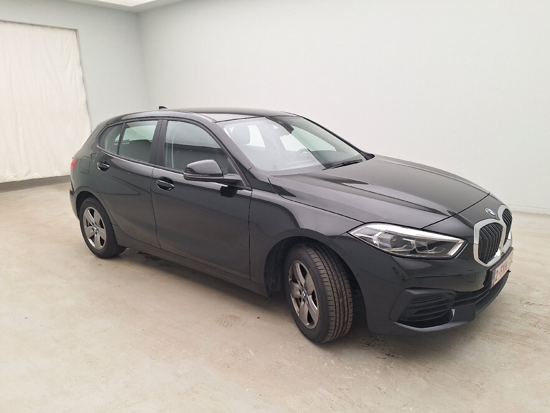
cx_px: 294
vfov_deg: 54.8
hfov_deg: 69.3
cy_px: 223
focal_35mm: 25
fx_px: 397
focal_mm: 5.54
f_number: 1.8
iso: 50
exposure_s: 1/100
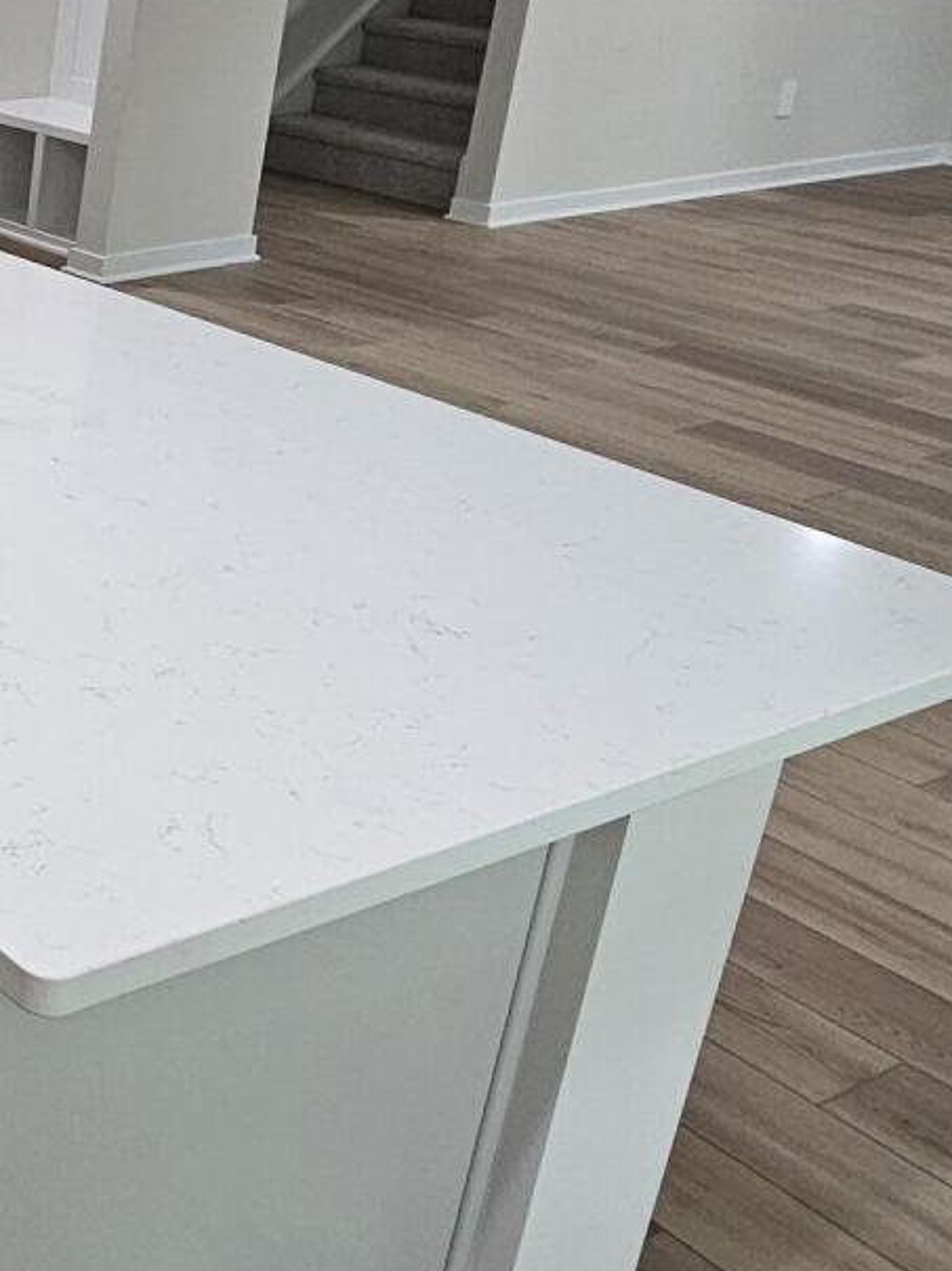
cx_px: -576
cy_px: 355
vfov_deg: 42.8
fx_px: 1578
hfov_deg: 24.0
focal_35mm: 43
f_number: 2.2
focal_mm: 2.2
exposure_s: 1/60
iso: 160
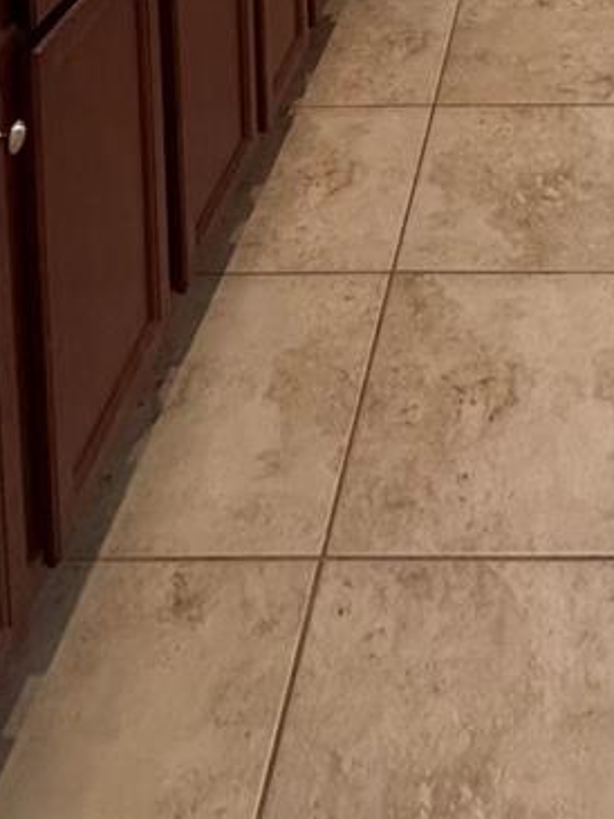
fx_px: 1087
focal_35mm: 46
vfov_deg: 26.0
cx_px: 589
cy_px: -491
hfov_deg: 29.8
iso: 320
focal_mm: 2.22
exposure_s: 1/99
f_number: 2.2
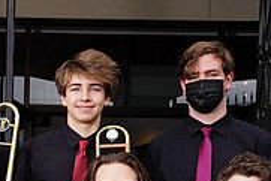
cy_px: 277
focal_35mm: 125
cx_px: -13
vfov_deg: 10.6
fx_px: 942
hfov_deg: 16.0
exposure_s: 1/200
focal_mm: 39
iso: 200
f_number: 7.1
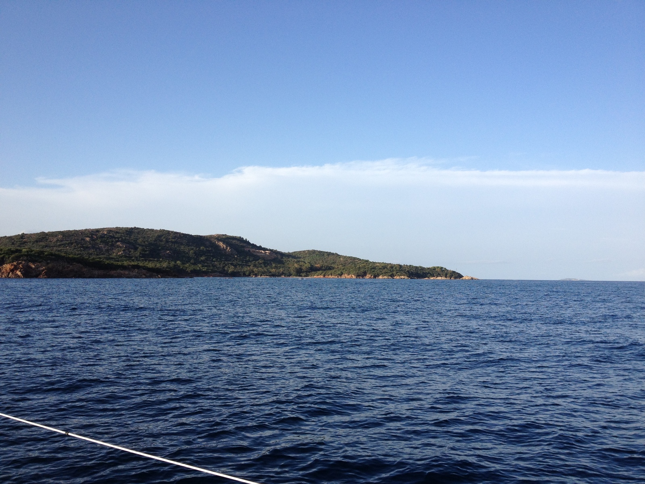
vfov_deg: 40.7
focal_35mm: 35
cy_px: 242
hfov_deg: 52.6
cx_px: 322
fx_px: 652
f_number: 2.4
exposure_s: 1/1255
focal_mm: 4.28
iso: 64
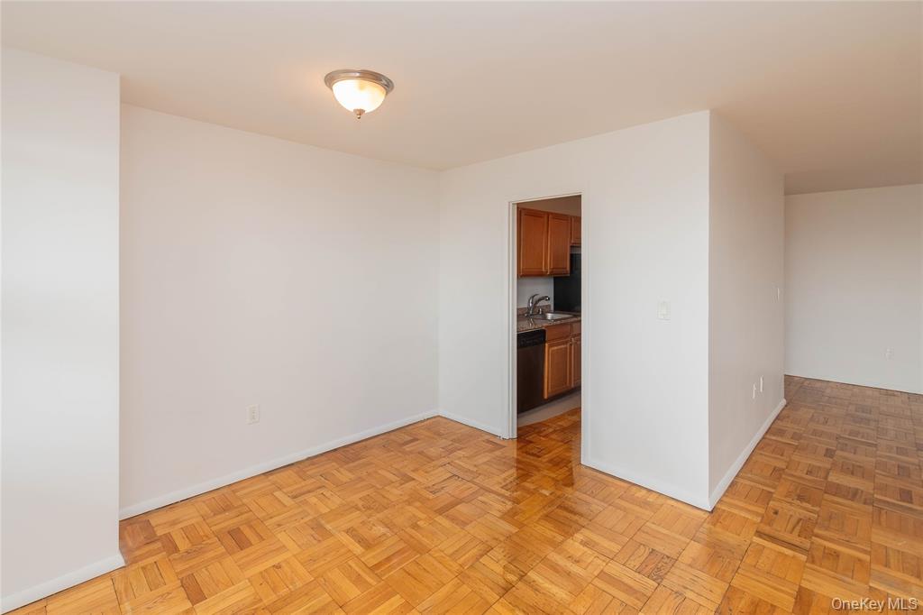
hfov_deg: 100.4
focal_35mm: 15
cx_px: 462
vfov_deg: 77.3
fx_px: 384
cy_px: 308
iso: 720
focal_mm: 10
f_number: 5.6
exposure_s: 1/60
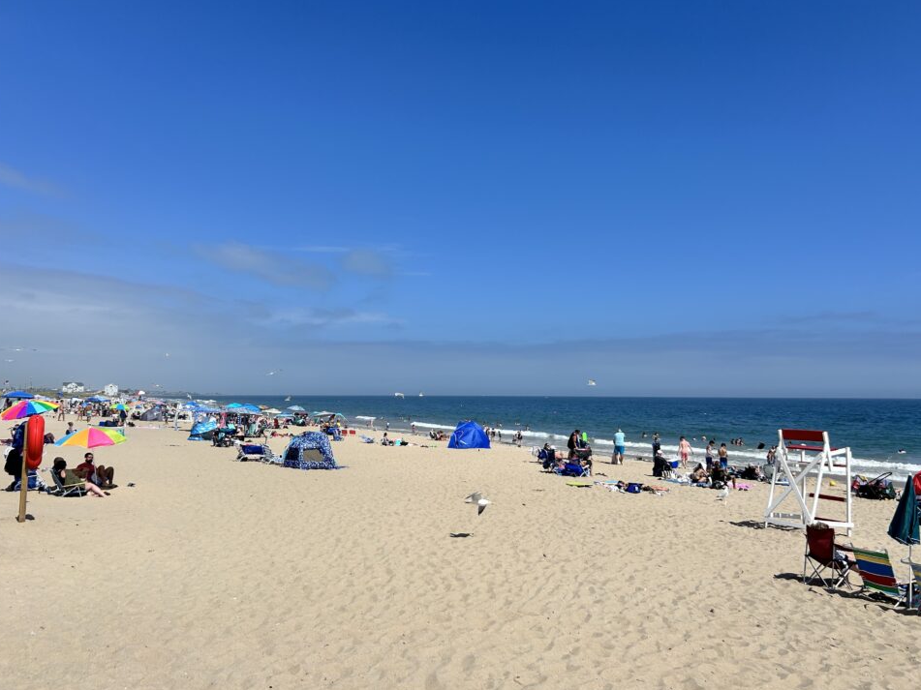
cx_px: 466
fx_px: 745
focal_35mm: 28
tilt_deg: +3.5
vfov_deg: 49.7
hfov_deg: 63.4
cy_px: 353
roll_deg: -0.3
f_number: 1.5
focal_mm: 5.7
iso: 50
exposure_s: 1/8696
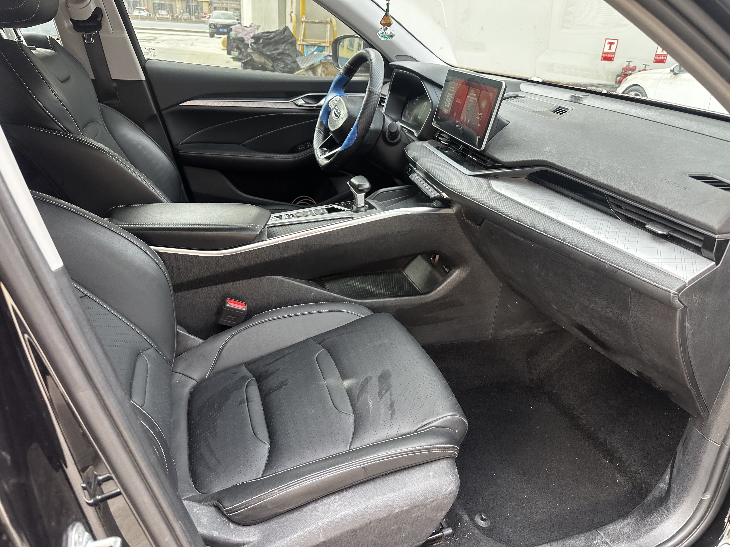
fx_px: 506
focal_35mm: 24
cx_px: 365
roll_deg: -4.3
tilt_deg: -26.0
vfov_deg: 56.8
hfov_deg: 71.6
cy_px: 274
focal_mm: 6.86
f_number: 1.78
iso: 100
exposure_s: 1/121
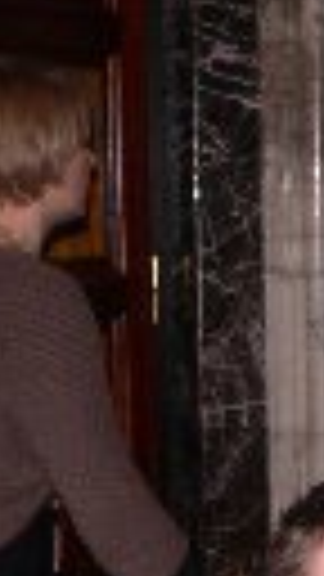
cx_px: 675
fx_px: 2337
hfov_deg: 7.6
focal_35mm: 153
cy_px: 520
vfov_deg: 13.9
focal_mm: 6
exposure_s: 1/60
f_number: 2.8
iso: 100
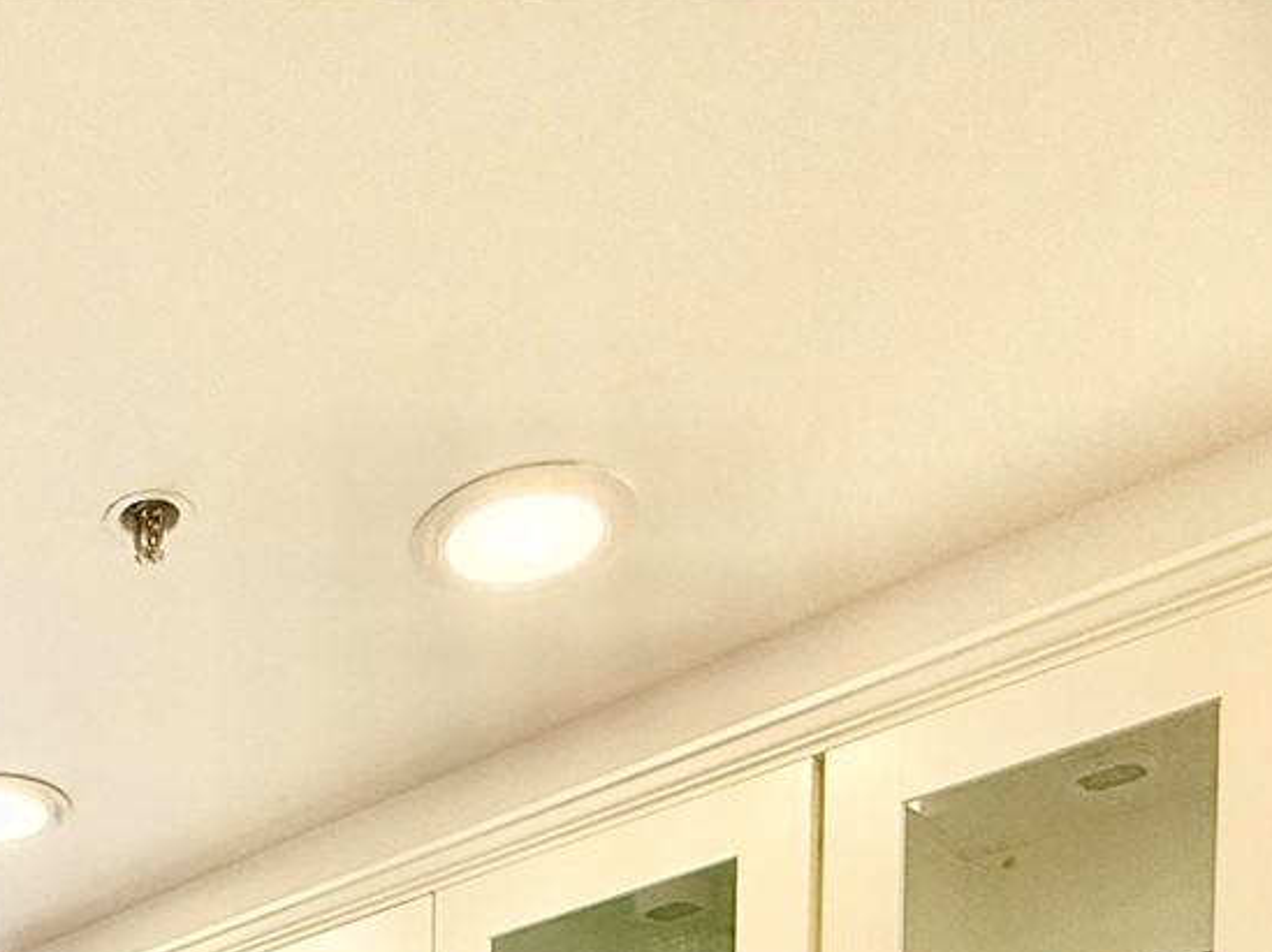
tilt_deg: -1.9
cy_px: 1654
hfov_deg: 34.9
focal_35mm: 49
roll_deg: -0.5
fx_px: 1799
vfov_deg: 21.3
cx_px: -32
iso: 250
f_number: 2.2
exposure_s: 1/120
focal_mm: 2.22
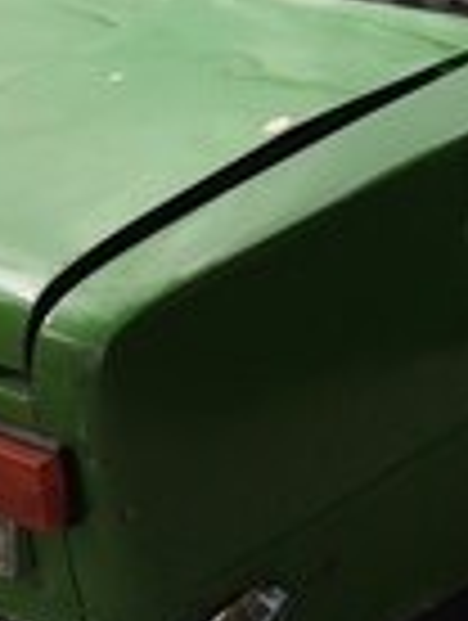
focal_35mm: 104
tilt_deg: -21.6
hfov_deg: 13.9
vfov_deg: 18.2
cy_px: -45
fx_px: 1869
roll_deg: +4.7
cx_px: 531
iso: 32
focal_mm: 4.15
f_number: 2.2
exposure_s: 1/760
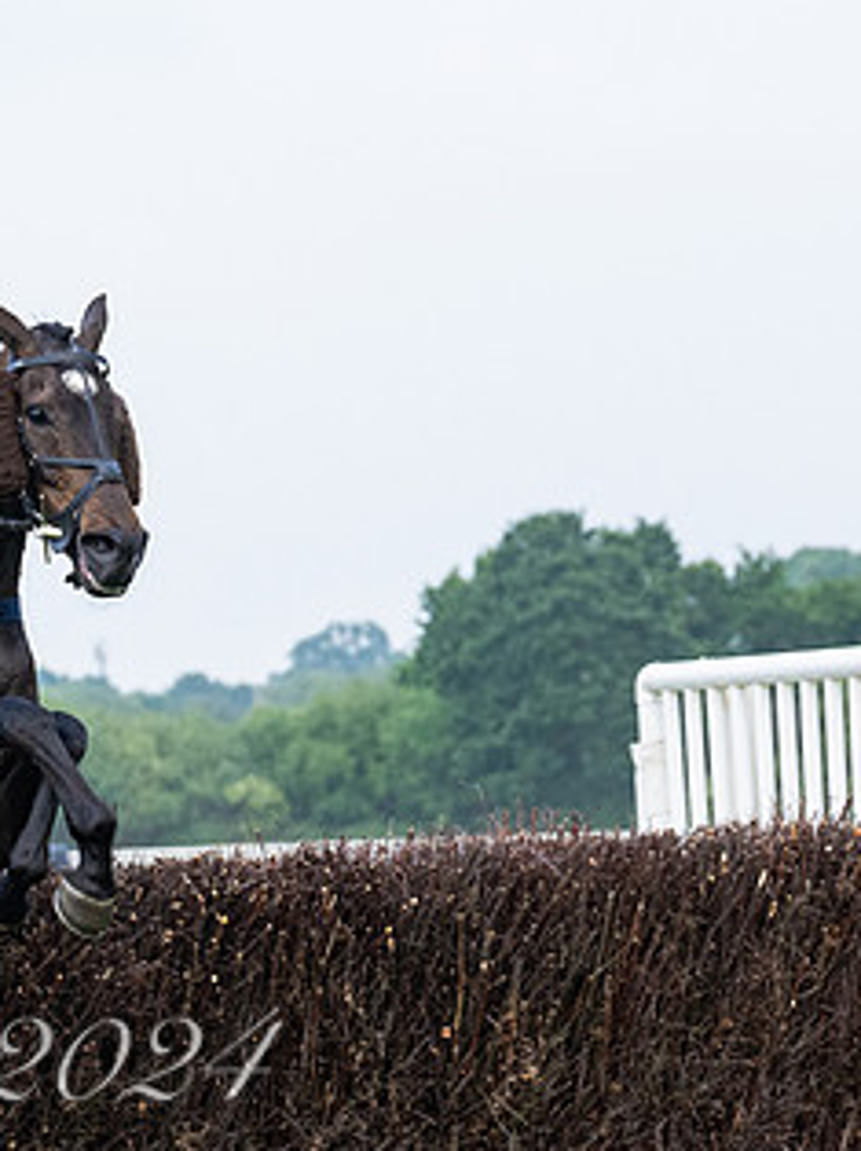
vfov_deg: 8.2
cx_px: -173
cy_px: 878
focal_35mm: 242
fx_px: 8037
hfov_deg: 6.1
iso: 800
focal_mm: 79
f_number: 4
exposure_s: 1/1250
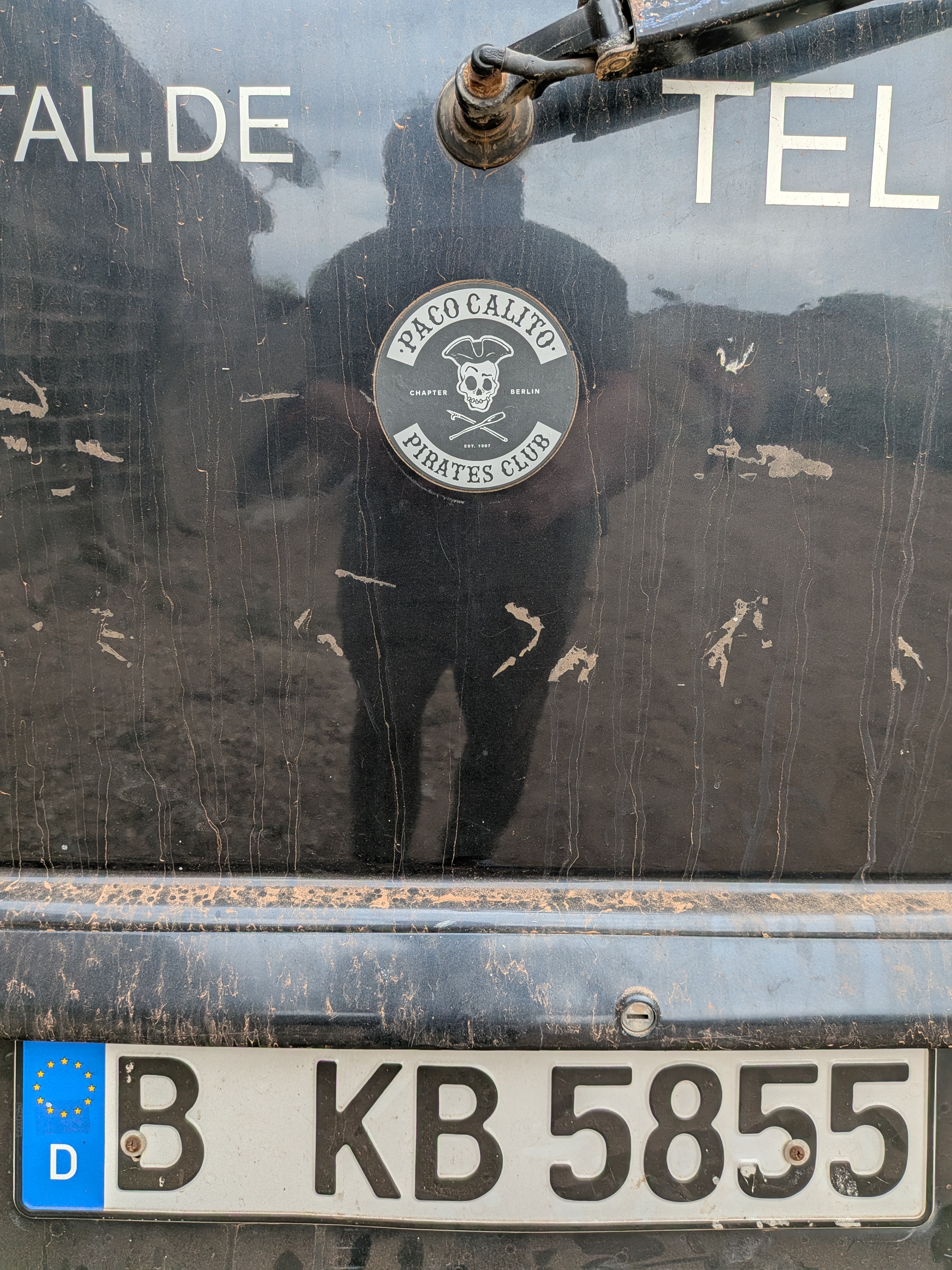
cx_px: 476
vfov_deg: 71.6
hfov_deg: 56.8
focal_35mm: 24
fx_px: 880
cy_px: 635
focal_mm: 4.53
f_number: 1.7
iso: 35
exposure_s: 1/411
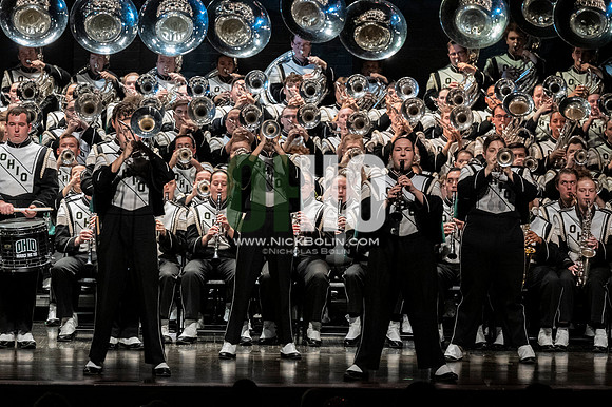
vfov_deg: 6.3
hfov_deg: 9.5
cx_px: 306
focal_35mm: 217
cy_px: 204
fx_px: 3687
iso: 4000
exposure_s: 1/500
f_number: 4
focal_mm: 145
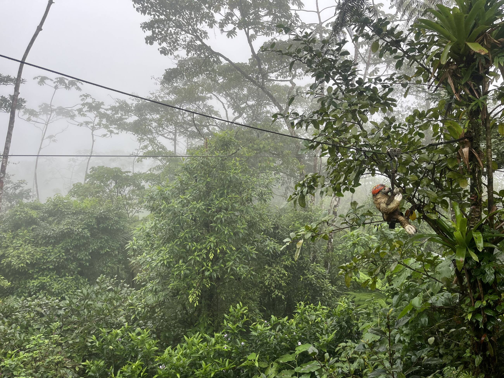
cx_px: 252
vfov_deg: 53.1
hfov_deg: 67.3
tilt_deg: -4.2
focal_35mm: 26
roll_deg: +1.9
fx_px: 379
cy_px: 189
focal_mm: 5.1
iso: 40
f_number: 1.6
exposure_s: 1/273
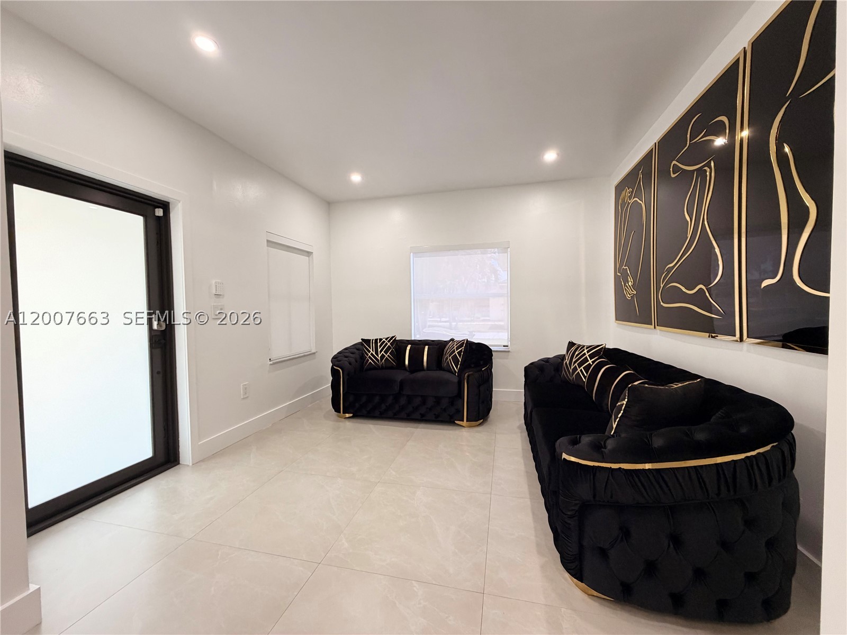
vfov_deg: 85.7
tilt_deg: -2.2
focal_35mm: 14
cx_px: 424
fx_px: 343
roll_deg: +0.8
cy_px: 318
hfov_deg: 102.1
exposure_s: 1/120
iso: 320
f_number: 2.2
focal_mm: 2.2
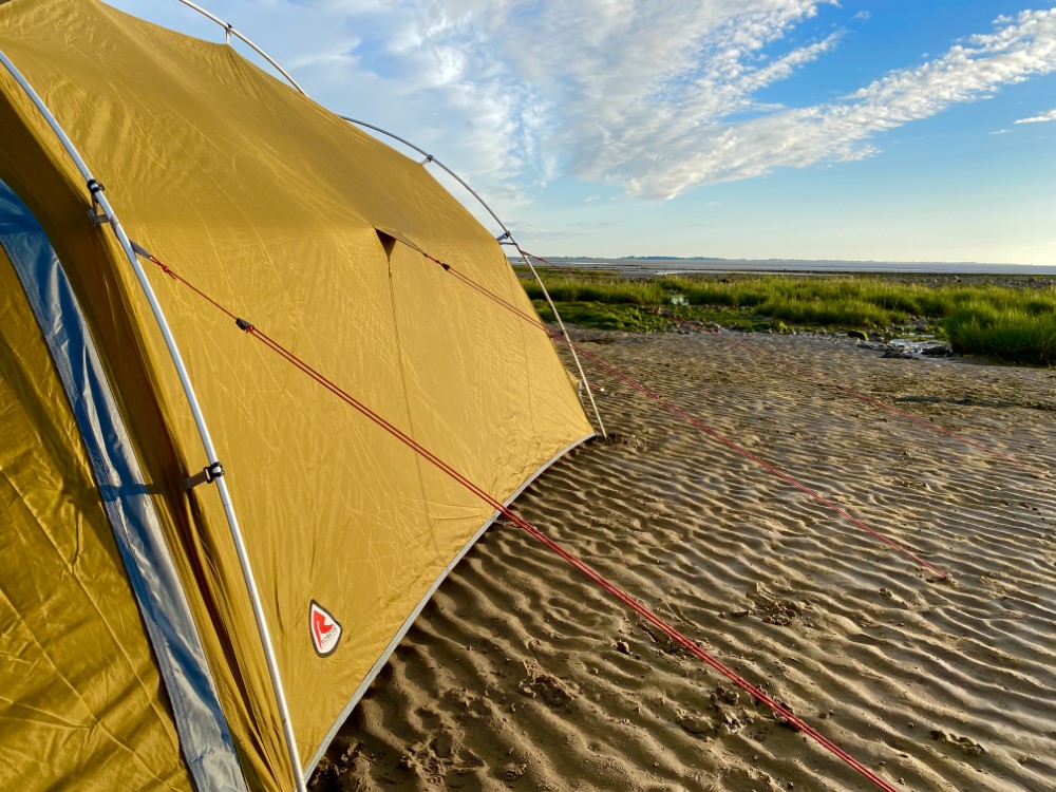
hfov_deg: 67.3
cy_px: 396
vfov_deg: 53.1
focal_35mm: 26
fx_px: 793
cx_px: 528
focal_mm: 4.25
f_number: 1.8
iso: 32
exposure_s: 1/1565
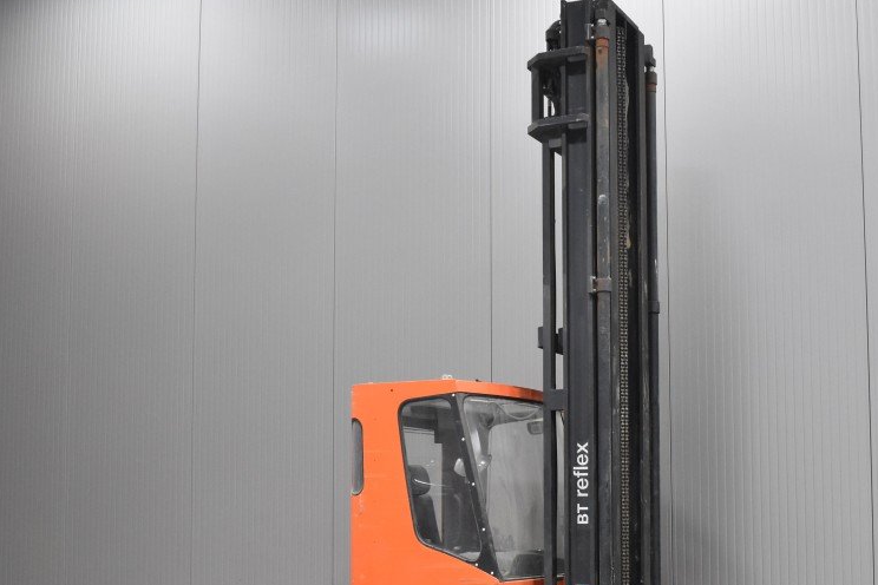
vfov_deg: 26.2
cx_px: 590
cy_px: 442
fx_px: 1239
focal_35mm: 51
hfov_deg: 38.5
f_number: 4.5
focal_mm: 21
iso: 1600
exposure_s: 1/60
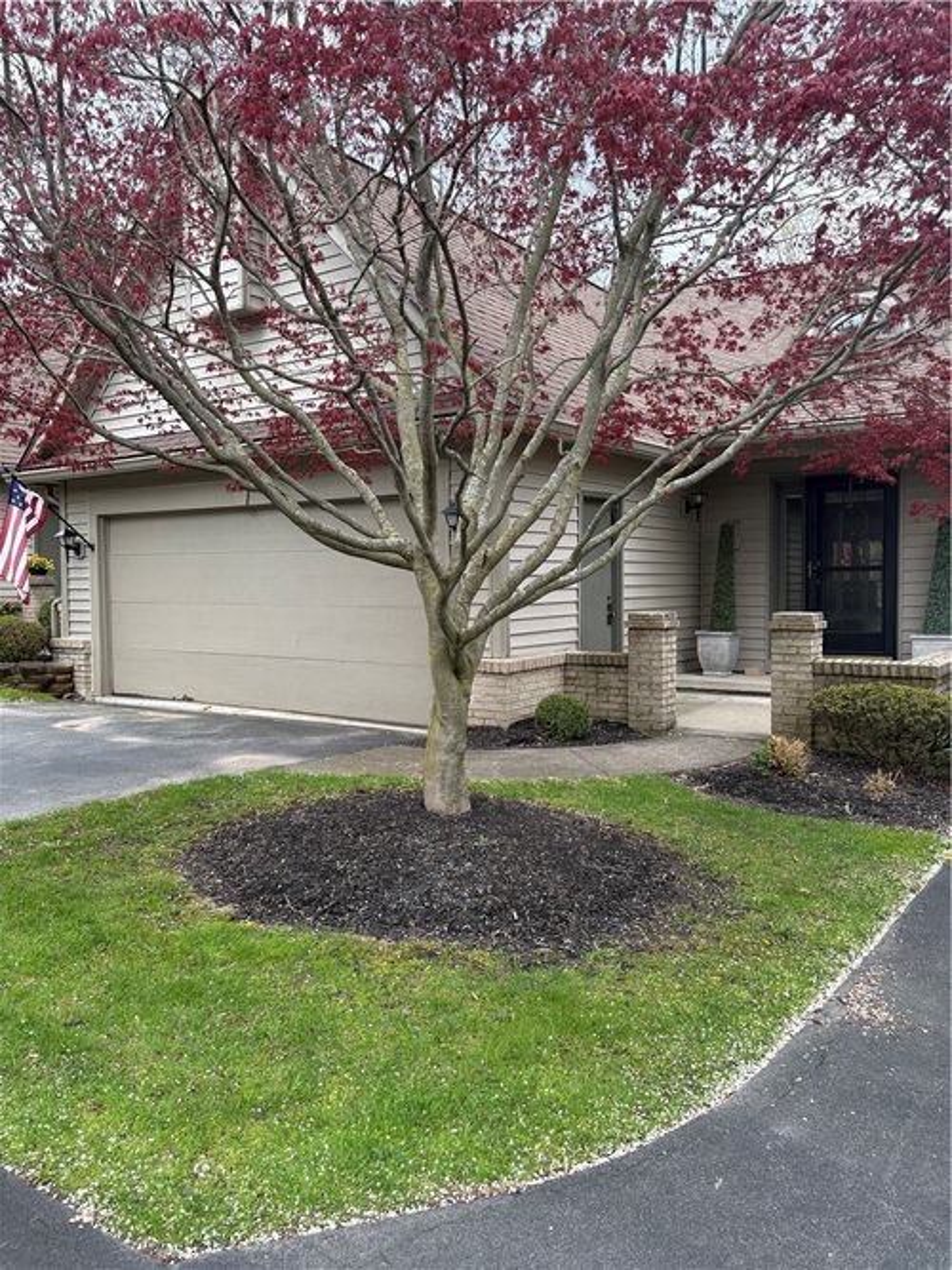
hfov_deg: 53.0
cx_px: 476
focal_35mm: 26
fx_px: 954
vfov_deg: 67.3
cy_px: 635
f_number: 1.6
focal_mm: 5.96
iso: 40
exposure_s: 1/278
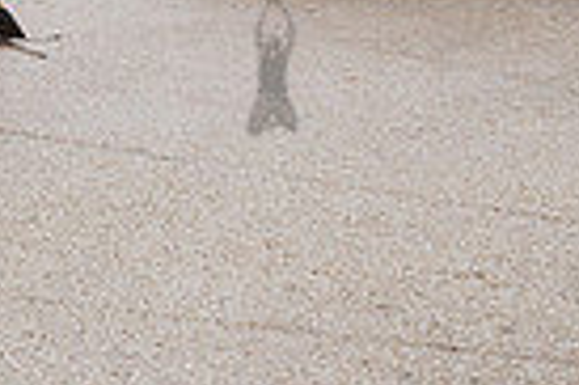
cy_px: -146
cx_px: -275
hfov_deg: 17.7
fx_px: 1671
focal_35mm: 104
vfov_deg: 12.6
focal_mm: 24
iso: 1000
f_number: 3.5
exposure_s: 1/320
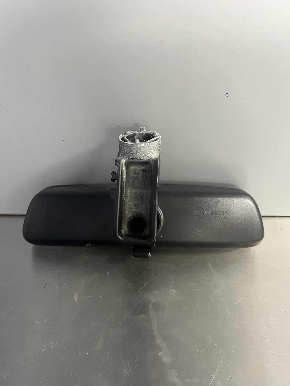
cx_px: 145
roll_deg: +0.3
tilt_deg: -42.3
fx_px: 290
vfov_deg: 67.3
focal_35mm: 26
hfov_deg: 53.1
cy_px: 193
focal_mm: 5.1
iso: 400
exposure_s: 1/50
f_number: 1.6
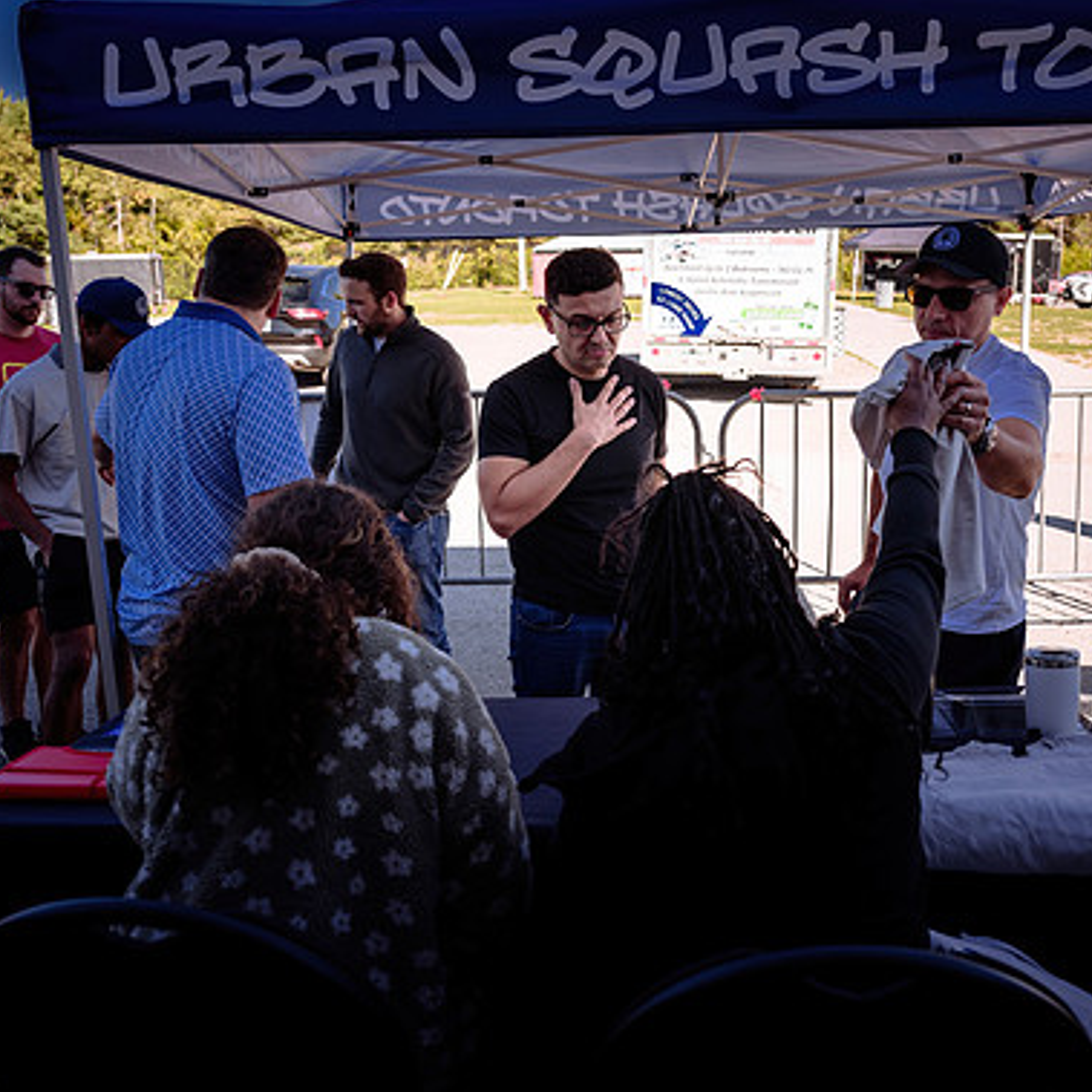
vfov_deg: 47.1
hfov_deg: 47.1
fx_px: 1249
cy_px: 482
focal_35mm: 35
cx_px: 603
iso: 64
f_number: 3.5
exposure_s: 1/320
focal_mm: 24
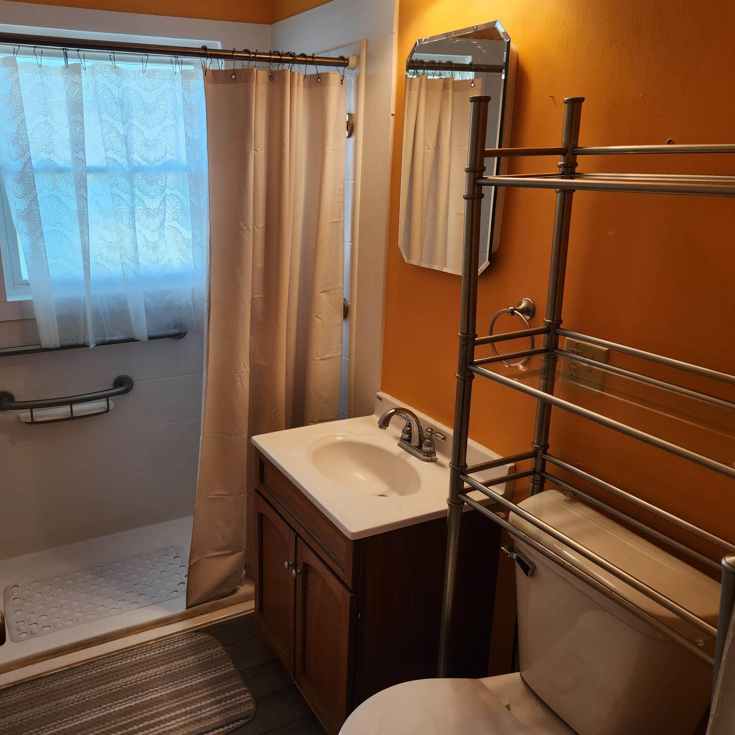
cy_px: 370
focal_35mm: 28
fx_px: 673
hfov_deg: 56.7
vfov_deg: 57.3
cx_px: 279
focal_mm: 5.4
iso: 64
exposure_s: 1/120
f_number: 1.8
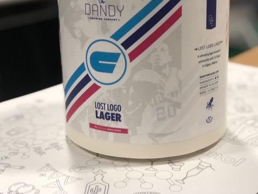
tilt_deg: -18.9
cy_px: 75
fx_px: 522
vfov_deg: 21.0
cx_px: 132
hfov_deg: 27.8
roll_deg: +1.7
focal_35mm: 70
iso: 125
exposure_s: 1/30
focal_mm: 6.6
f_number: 2.8
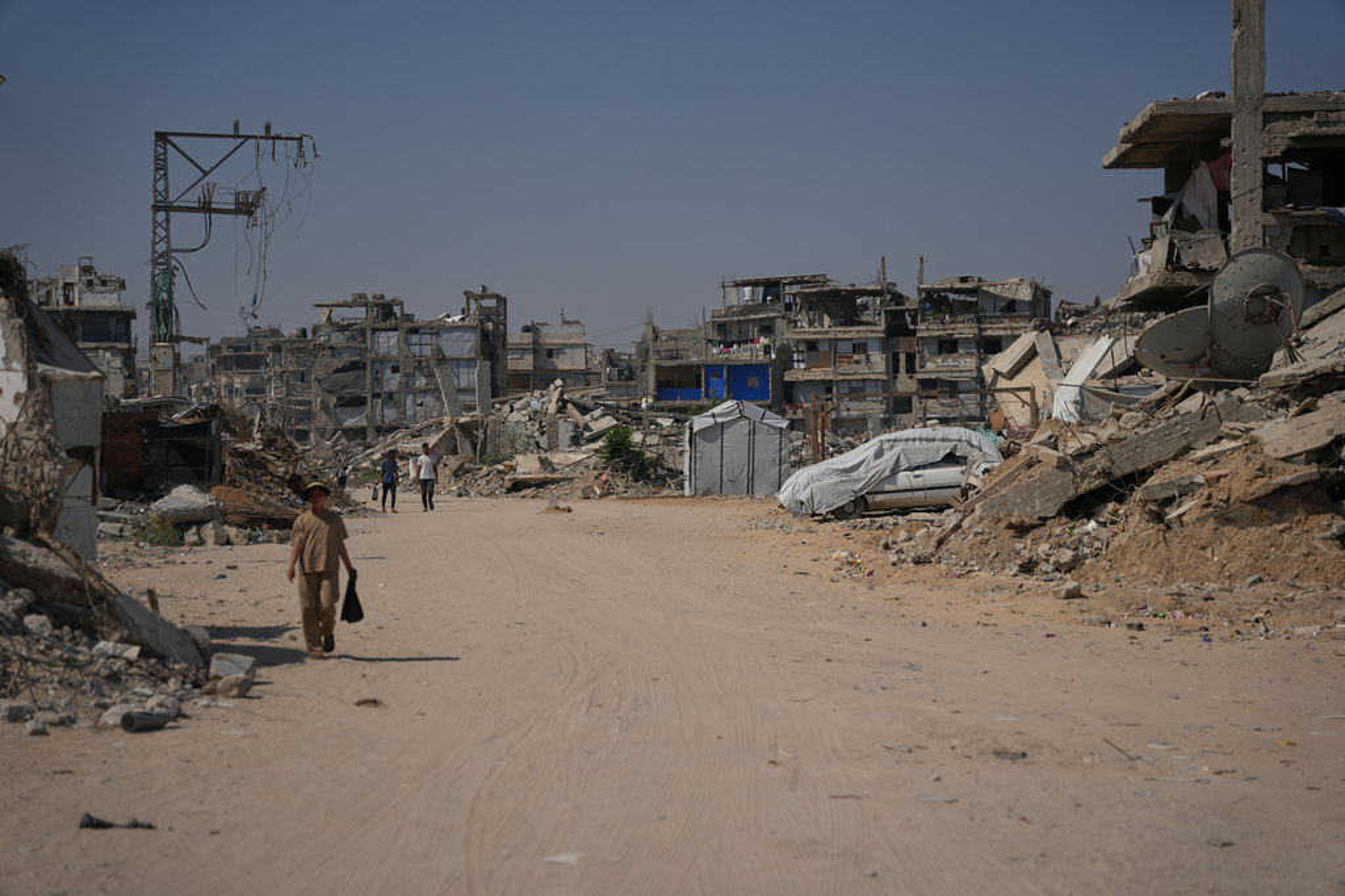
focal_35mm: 70
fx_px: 2614
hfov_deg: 28.9
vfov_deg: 19.4
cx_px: 672
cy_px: 448
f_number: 2.8
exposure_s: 1/8000
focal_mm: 70
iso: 100
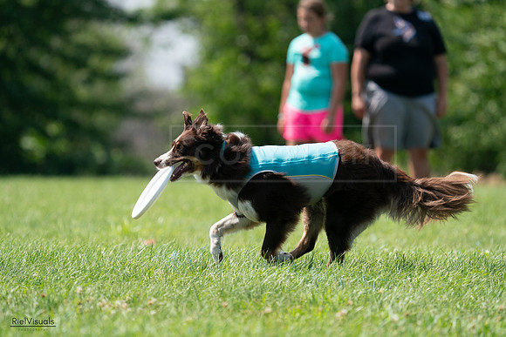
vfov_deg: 3.5
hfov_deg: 5.3
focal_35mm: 388
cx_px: 253
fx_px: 5455
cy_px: 168
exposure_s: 1/4000
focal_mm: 388
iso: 1250
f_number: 6.3
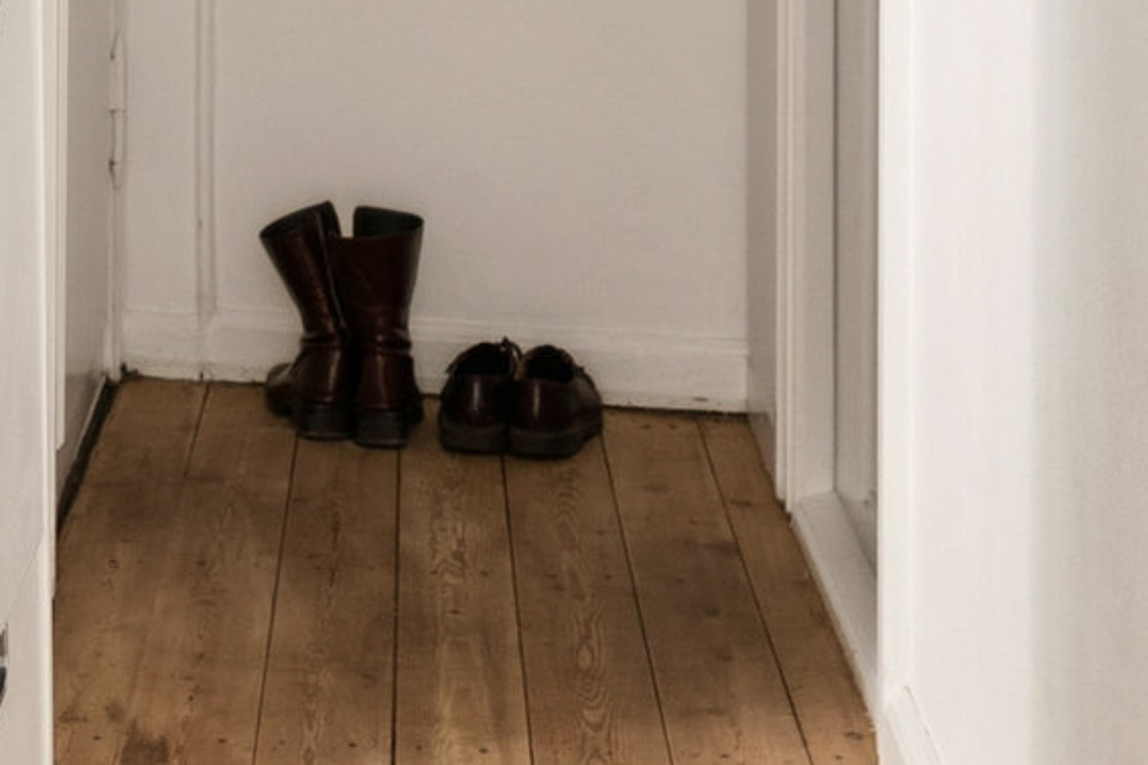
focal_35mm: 106
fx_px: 3379
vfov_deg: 12.2
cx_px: 146
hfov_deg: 19.0
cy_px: -418
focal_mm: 20
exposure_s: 1/2.5
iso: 400
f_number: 6.3
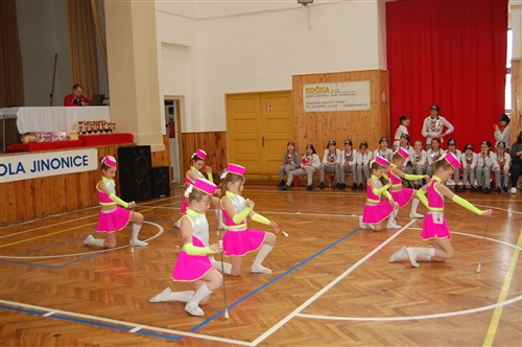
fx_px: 565
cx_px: 261
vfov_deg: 34.1
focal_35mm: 39
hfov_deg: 49.6
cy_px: 174
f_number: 4.2
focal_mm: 26
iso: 400
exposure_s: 1/60
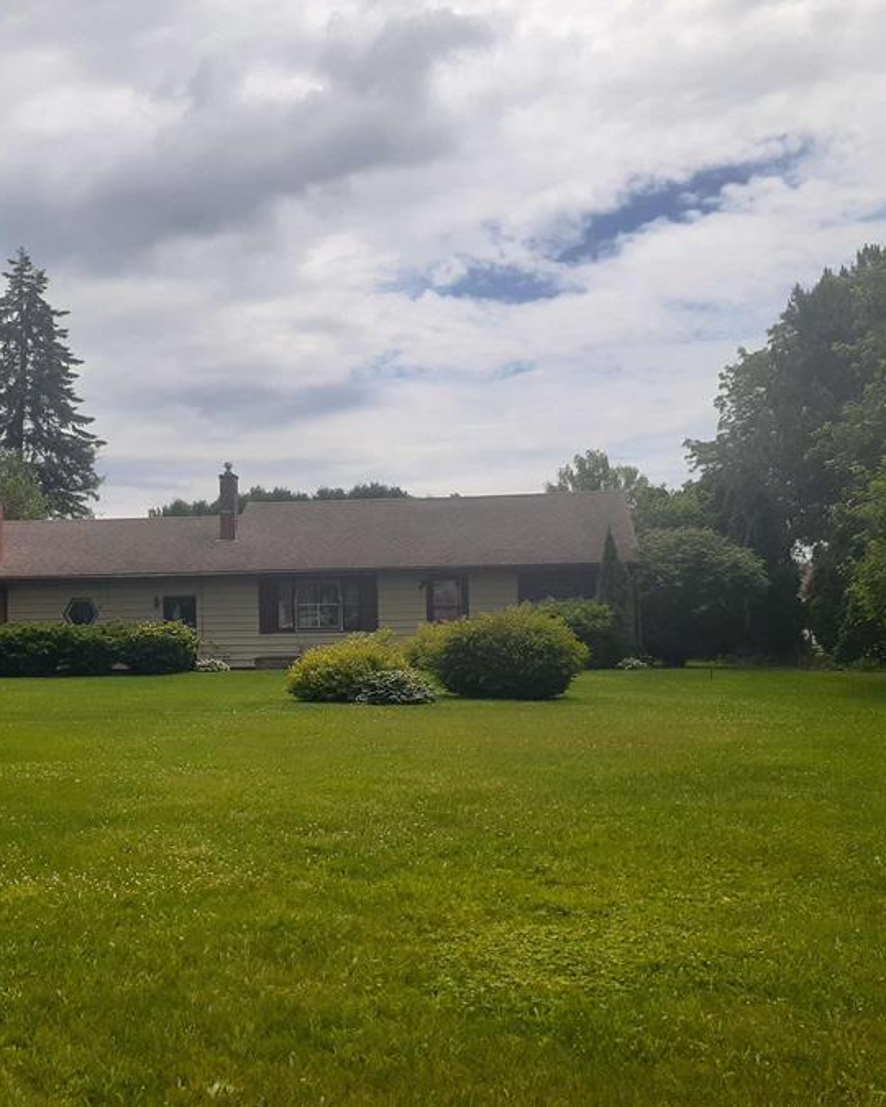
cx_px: 269
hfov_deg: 36.8
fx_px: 1311
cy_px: 564
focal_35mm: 40
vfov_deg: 45.8
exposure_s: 1/2169
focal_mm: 3.6
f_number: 1.9
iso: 40
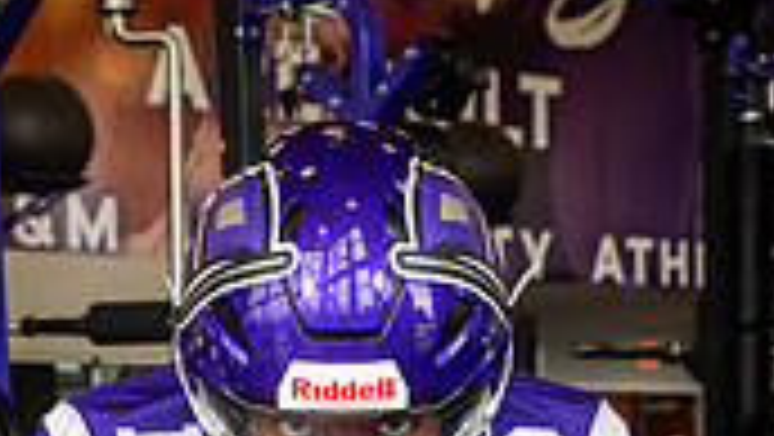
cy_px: 957
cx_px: 324
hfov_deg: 17.0
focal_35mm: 126
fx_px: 2588
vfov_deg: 8.9
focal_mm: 46
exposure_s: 1/250
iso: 800
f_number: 7.1
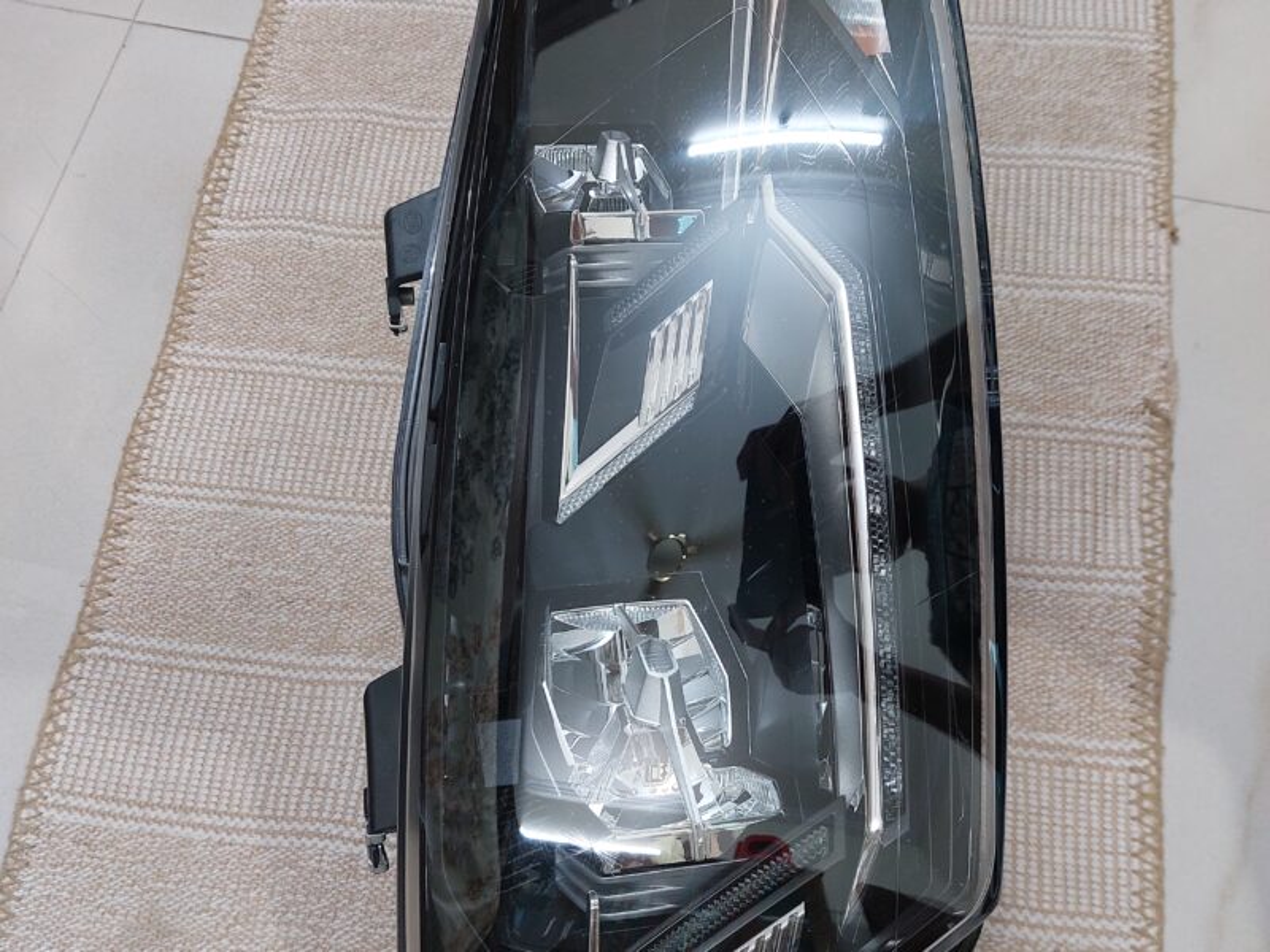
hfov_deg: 71.6
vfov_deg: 56.8
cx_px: 635
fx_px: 881
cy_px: 476
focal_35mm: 24
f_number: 1.8
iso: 320
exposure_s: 1/50
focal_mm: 5.23
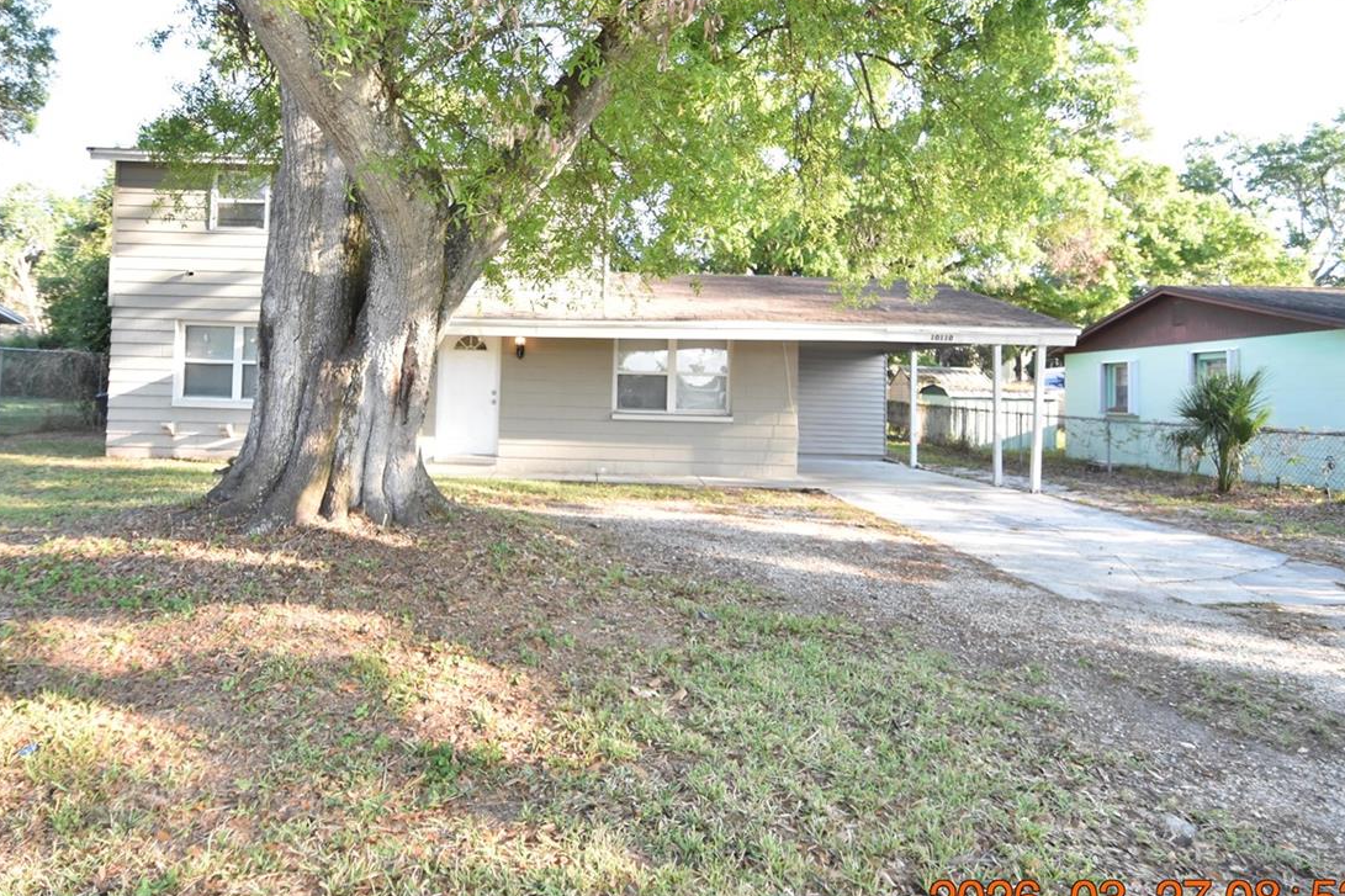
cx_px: 566
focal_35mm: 22
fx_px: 822
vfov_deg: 56.6
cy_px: 343
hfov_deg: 78.0
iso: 800
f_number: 3.5
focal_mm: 10
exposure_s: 1/500
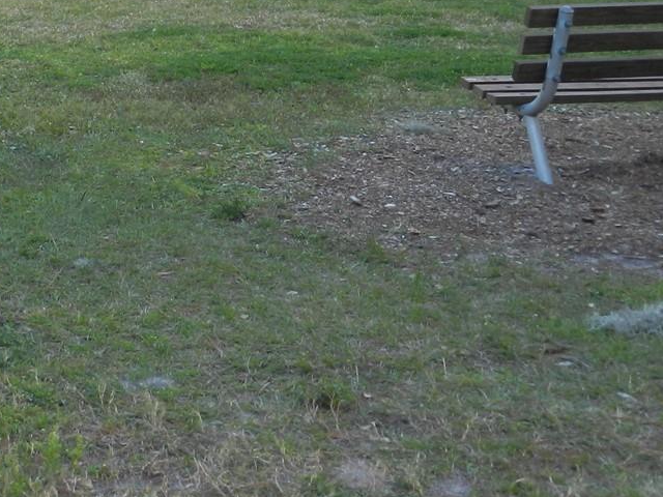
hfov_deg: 24.0
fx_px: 1532
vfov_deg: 17.7
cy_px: -72
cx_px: 118
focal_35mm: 80
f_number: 3.7
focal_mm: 5.6
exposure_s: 1/200
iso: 160
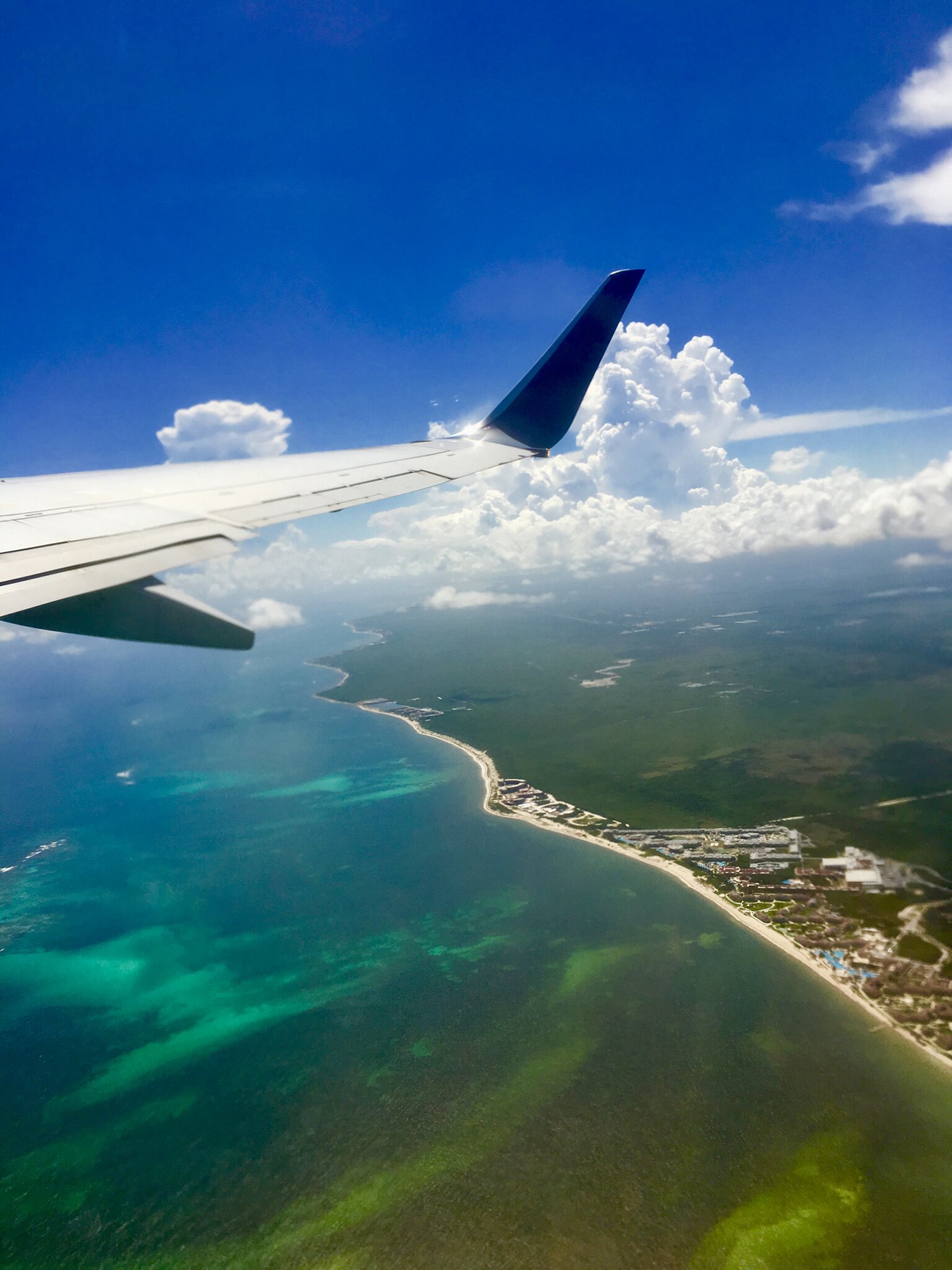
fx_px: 1063
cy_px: 635
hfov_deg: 48.2
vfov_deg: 61.7
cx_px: 476
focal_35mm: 29
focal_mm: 4.15
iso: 25
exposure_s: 1/1876
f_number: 2.2
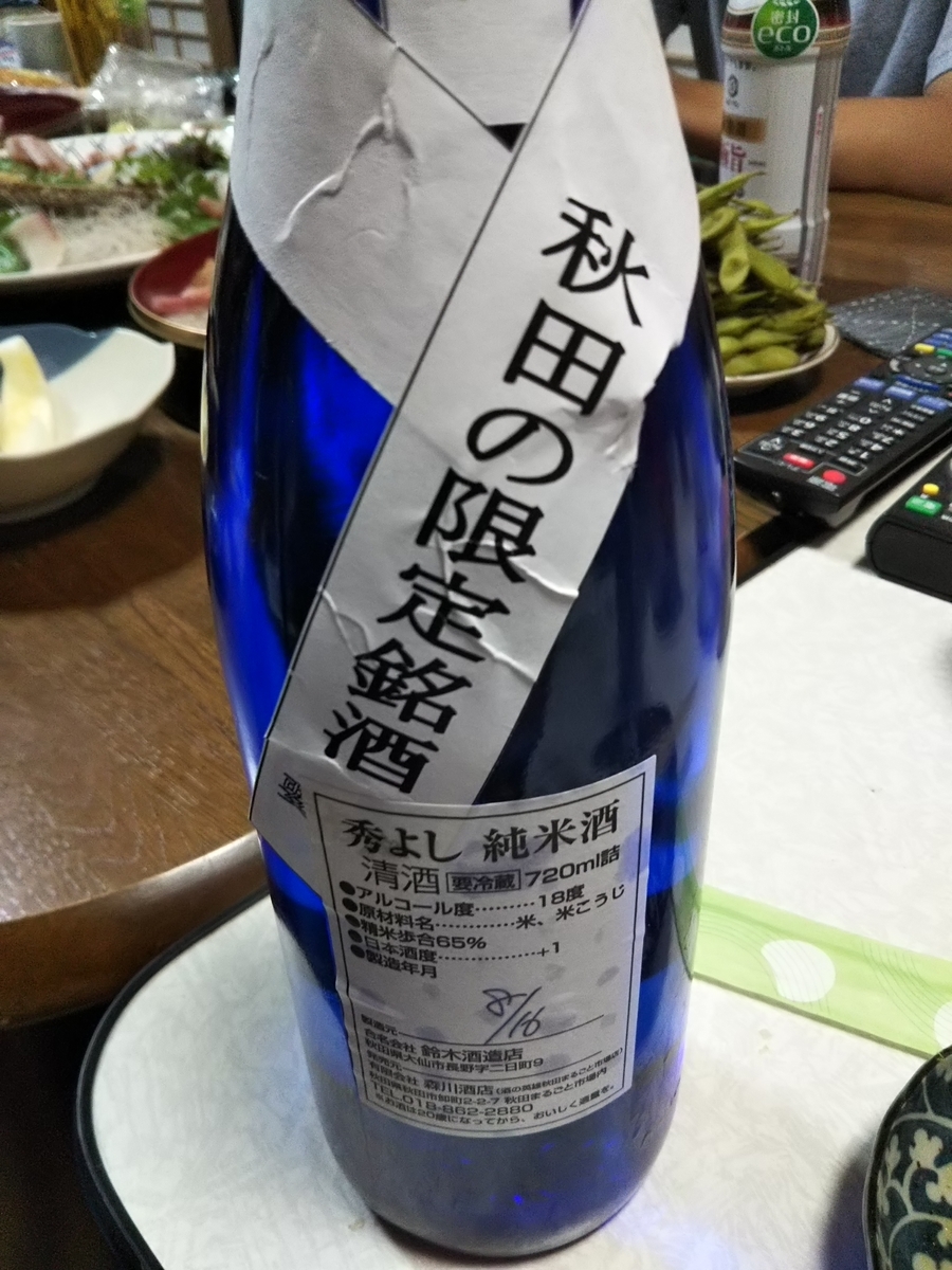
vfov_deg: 60.0
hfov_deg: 46.8
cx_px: 476
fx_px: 1100
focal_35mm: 30
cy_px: 635
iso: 160
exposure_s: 1/30
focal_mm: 4
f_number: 2.2
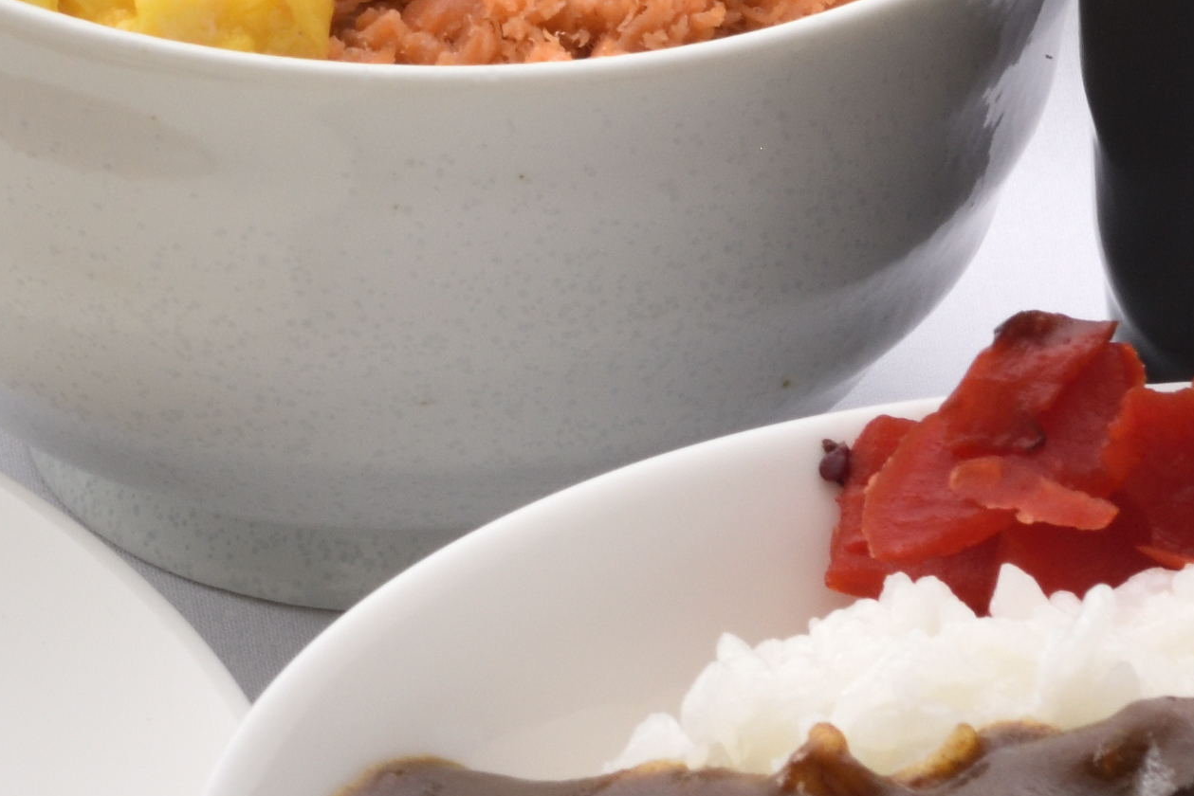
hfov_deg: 4.1
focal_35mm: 497
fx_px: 16487
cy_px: -425
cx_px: -992
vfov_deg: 2.8
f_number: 16
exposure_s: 1/100
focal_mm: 85
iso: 160
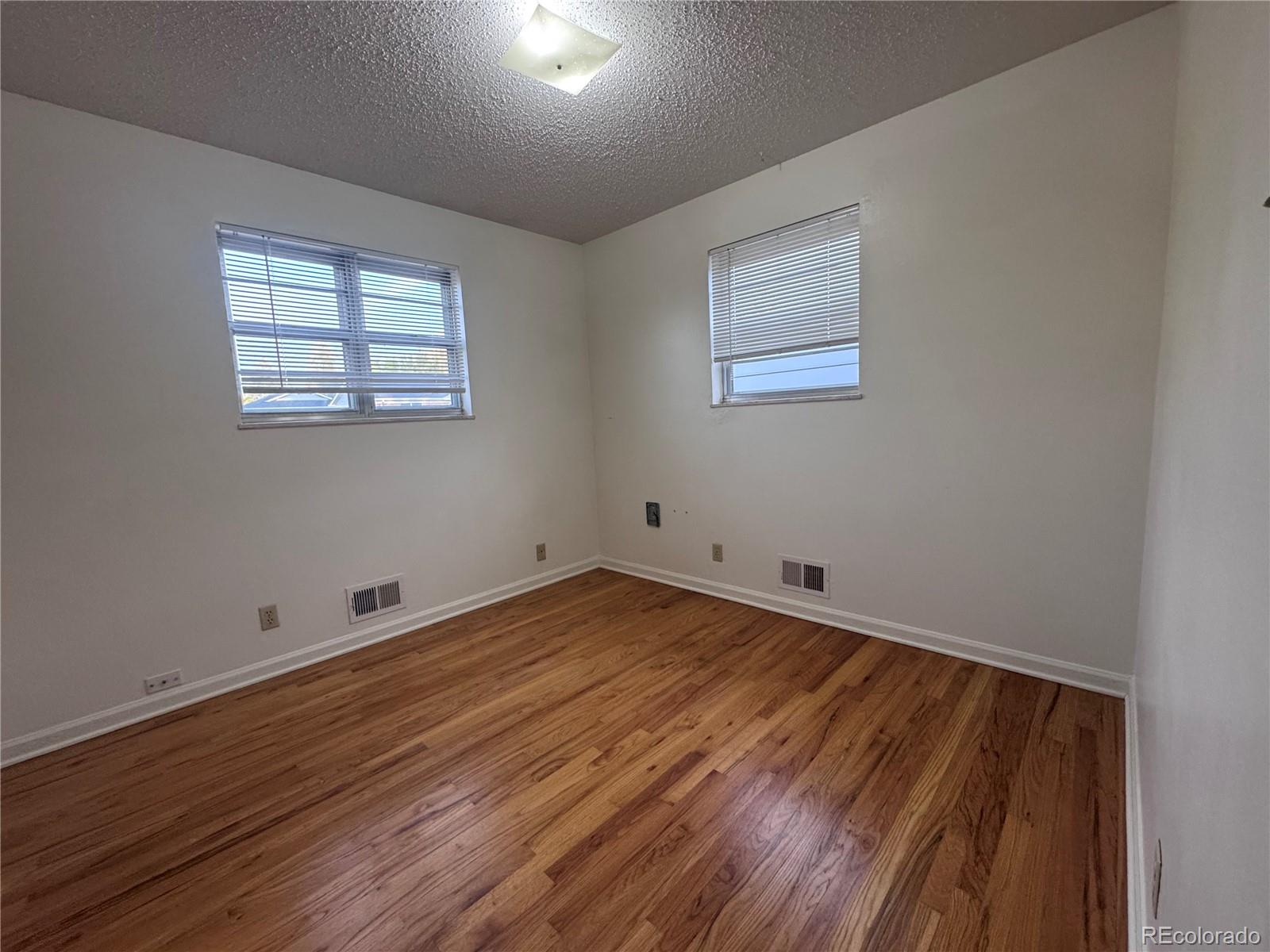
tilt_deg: -7.0
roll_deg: +2.8
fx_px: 514
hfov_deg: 102.1
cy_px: 476
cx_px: 635
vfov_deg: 85.7
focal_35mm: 14
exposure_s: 1/120
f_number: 2.2
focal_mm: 2.22
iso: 250
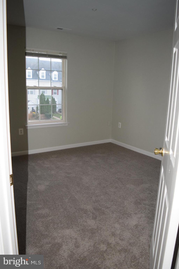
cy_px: 134
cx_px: 90
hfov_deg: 47.9
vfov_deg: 67.4
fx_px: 201
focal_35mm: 27
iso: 1400
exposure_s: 1/60
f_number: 3.5
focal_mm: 18
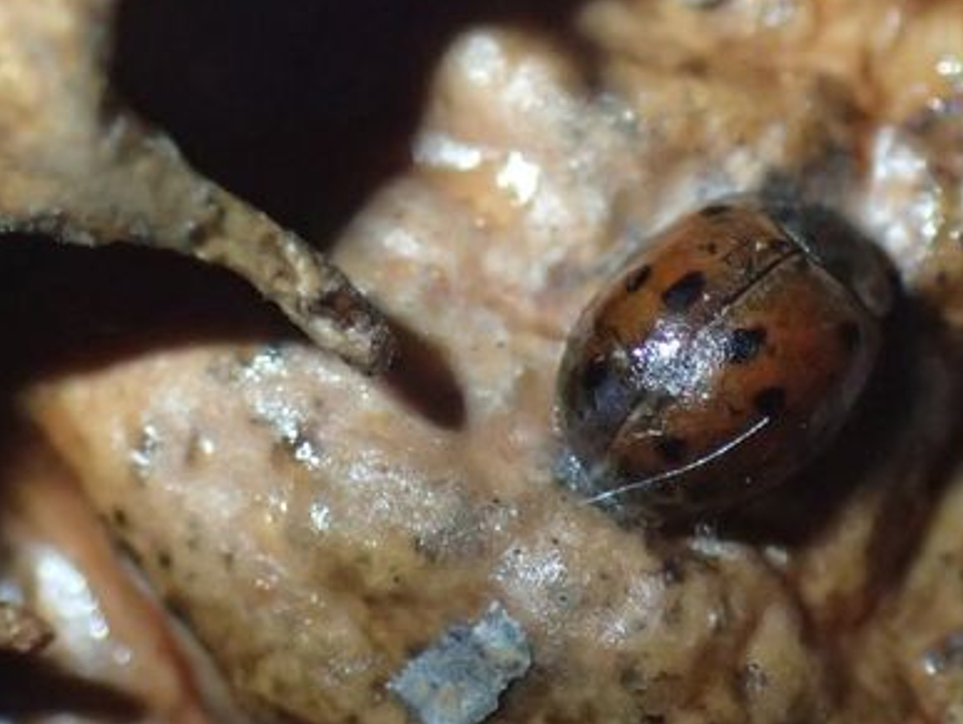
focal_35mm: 163
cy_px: -67
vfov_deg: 9.0
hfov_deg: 12.1
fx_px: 4539
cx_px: 295
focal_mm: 13.47
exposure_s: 1/80
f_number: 13
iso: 800
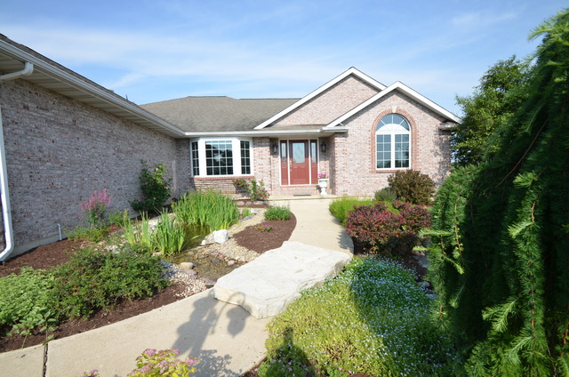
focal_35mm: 15
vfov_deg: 77.1
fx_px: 237
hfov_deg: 100.5
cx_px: 284
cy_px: 188
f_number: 8
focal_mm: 10
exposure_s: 1/250
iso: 180
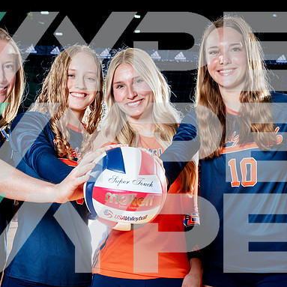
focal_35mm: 67
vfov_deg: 25.7
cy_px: 143
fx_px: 628
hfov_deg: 25.7
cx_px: 121
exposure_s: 1/250
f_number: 8
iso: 400
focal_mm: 50
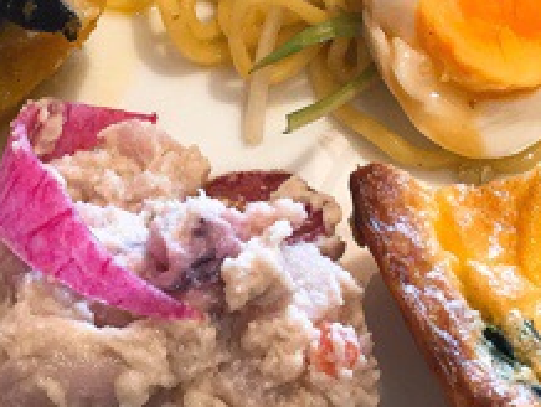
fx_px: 1424
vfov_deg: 16.0
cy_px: 17
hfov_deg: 21.5
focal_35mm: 91
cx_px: 305
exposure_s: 1/30
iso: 64
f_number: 2.4
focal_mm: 3.3
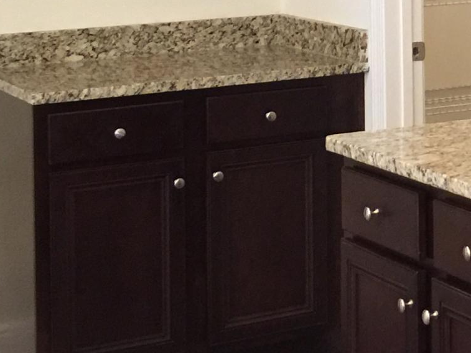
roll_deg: +0.5
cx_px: 677
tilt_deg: -1.1
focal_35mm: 115
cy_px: -100
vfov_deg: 12.5
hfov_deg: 15.9
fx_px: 1564
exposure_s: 1/10
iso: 125
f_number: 2.2
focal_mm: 4.15
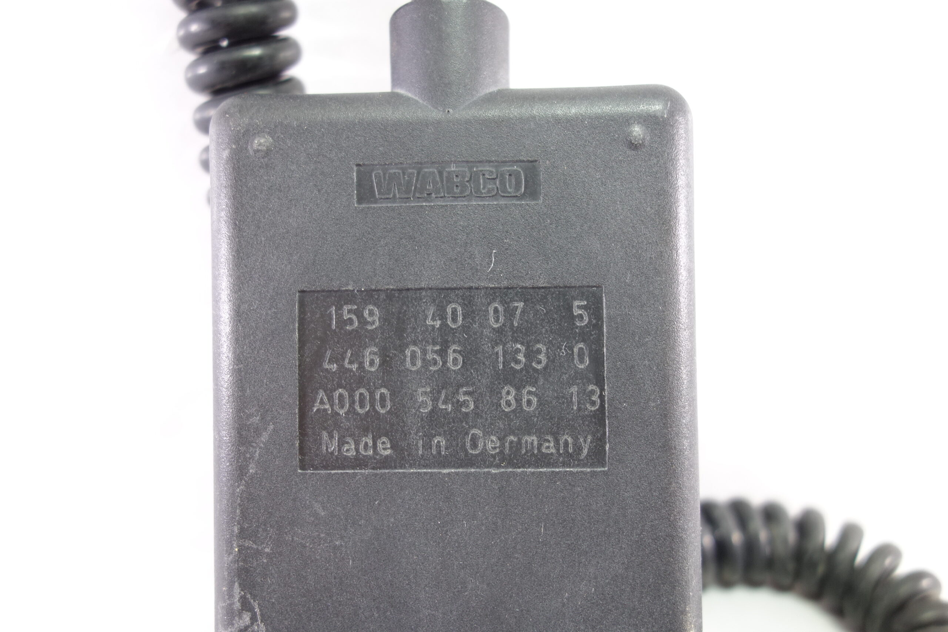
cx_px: 474
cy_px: 316
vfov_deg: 46.4
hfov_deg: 65.5
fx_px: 737
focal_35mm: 28
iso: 320
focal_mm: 10.4
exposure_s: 1/40
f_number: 2.2
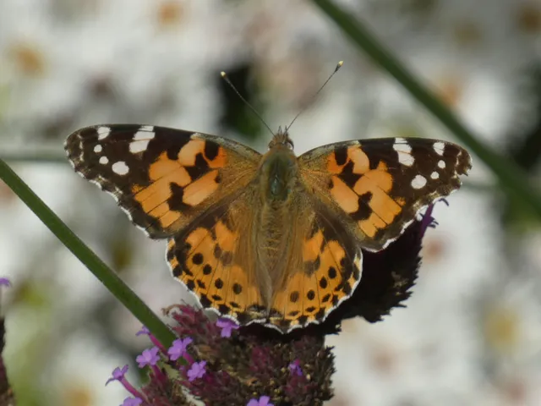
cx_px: 270
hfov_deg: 2.9
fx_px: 10643
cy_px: 203
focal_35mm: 681
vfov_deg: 2.2
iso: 80
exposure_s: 1/400
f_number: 5.6
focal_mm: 121.9
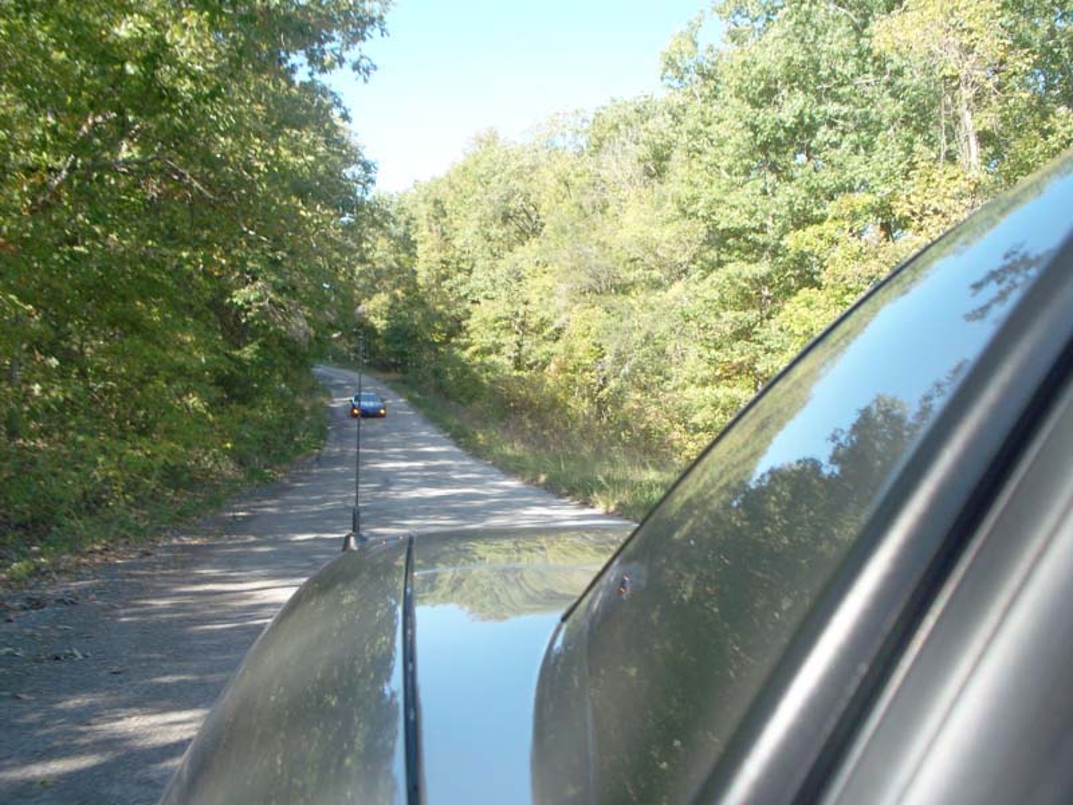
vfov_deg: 39.7
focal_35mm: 36
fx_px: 1116
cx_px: 536
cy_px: 402
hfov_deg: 51.4
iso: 64
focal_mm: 7.54
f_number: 2.8
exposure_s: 1/250
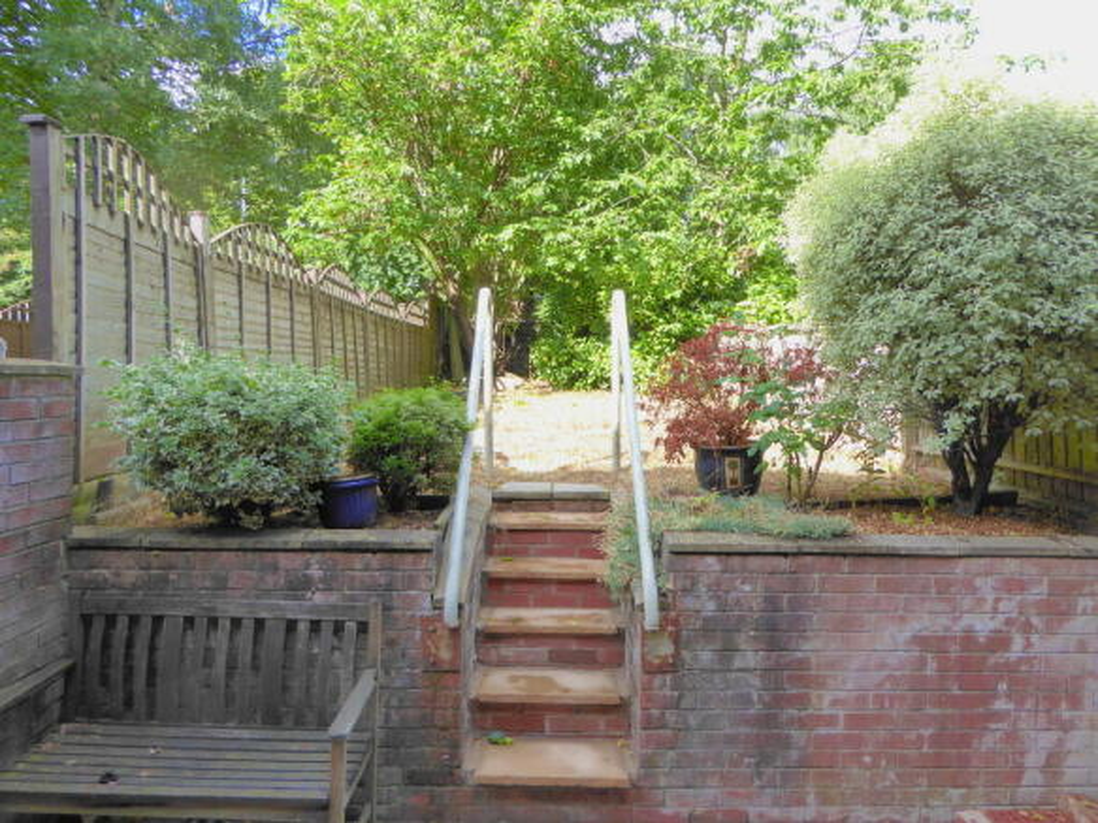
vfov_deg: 54.9
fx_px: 793
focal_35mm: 25
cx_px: 549
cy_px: 412
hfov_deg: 69.4
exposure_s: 1/100
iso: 80
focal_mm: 4.3
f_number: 3.3
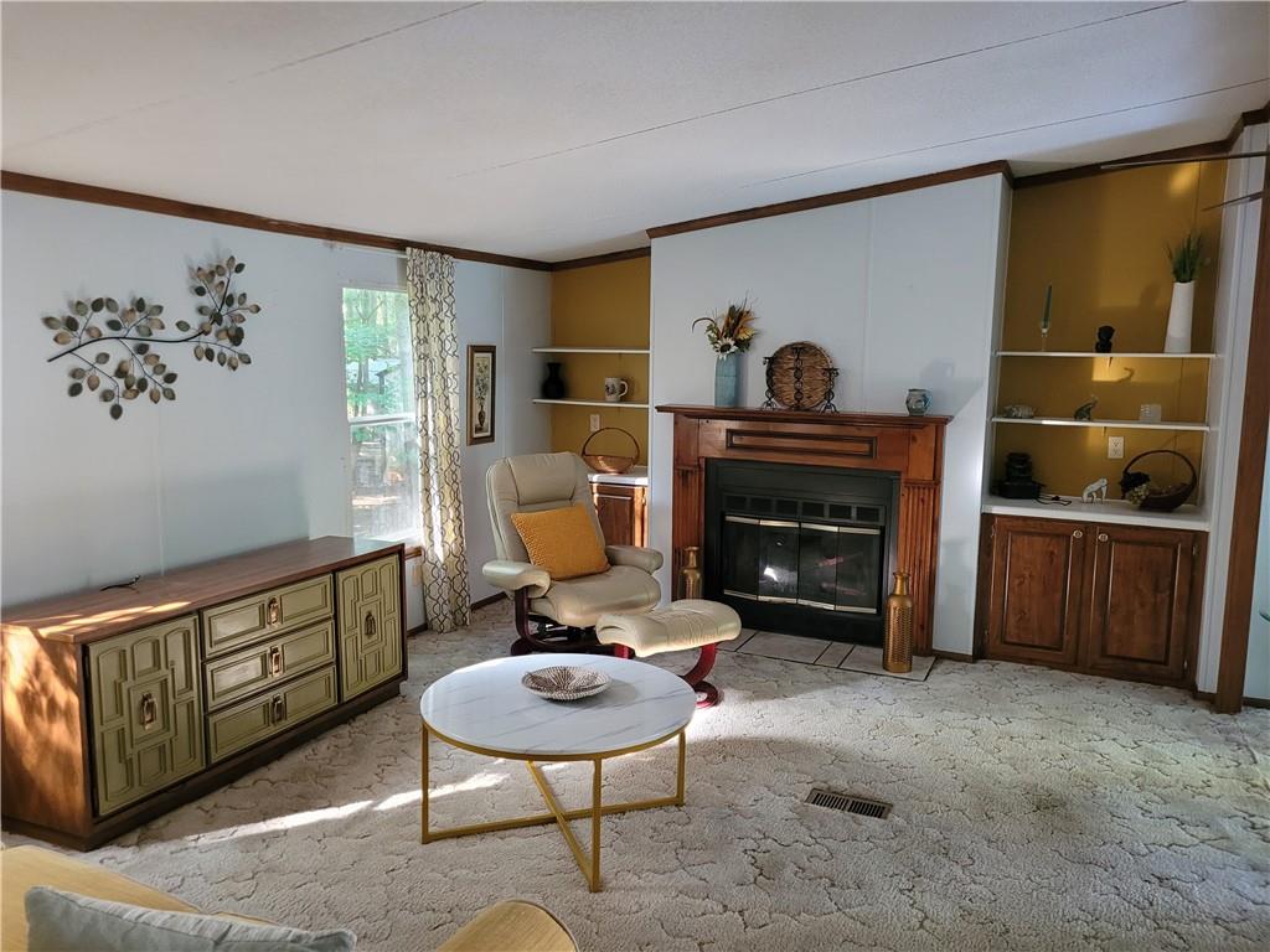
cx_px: 635
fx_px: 954
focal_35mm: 26
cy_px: 476
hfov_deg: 67.3
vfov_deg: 53.1
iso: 640
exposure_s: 1/40
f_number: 1.8
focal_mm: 5.4
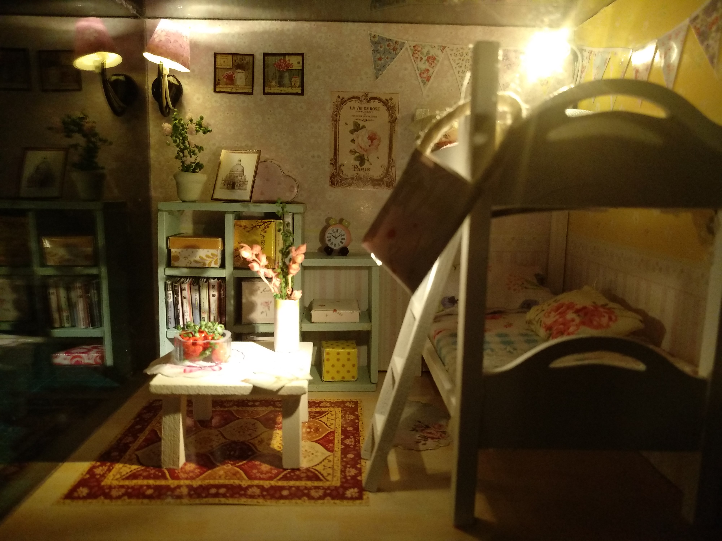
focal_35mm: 22
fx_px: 459
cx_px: 361
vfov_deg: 61.1
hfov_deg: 76.4
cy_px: 270
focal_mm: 3.81
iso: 800
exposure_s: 1/20
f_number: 2.2
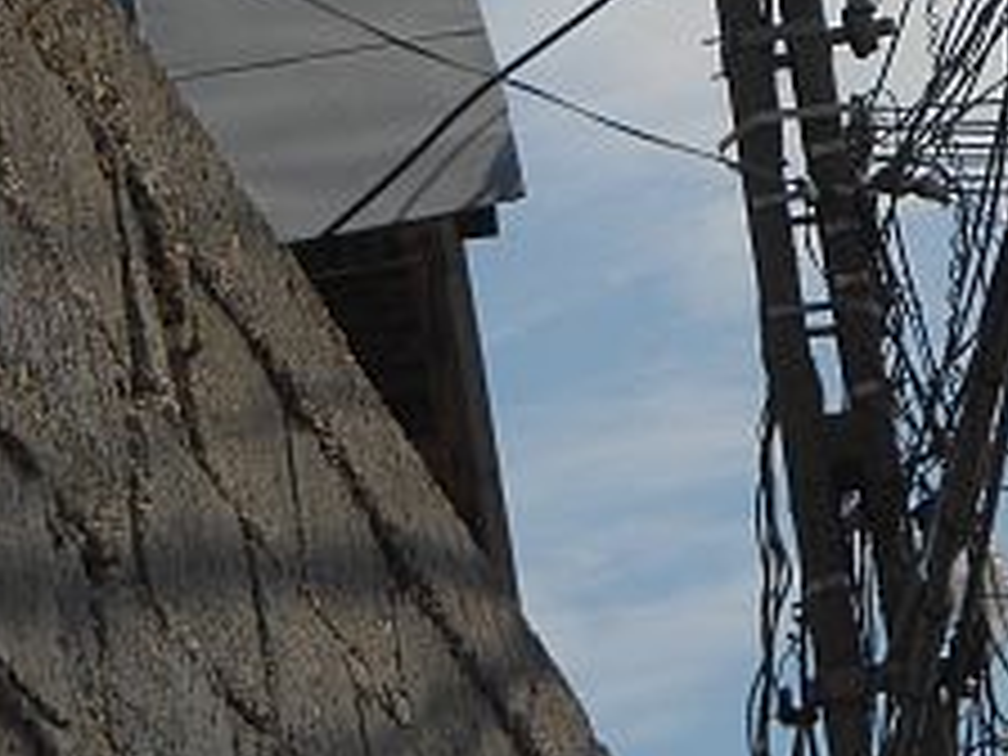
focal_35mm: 313
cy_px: -16
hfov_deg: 6.3
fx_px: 9114
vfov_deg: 4.7
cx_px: 734
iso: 80
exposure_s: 1/1000
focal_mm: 23
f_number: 6.5
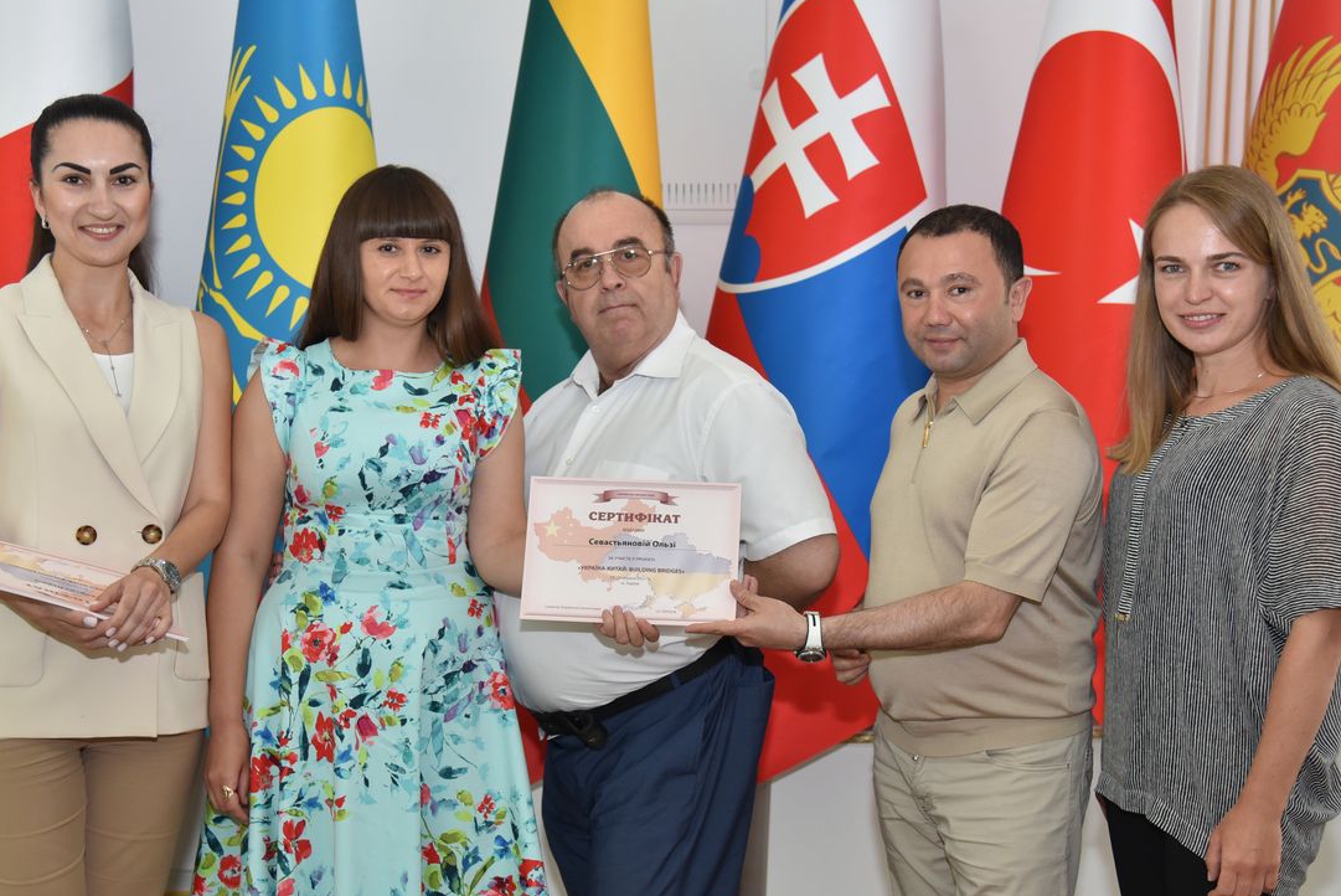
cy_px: 491
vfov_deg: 23.8
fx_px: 2124
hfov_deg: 35.0
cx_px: 602
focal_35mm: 57
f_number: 4
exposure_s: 1/200
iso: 800
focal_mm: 44
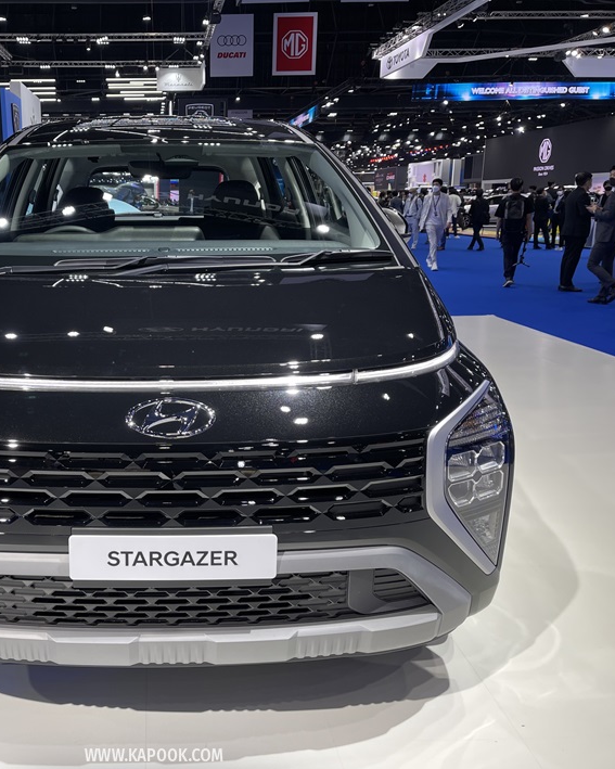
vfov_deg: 52.9
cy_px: 386
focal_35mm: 34
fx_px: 774
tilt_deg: -13.4
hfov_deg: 42.1
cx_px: 155
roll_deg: +0.4
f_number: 1.6
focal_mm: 5.1
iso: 32
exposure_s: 1/100
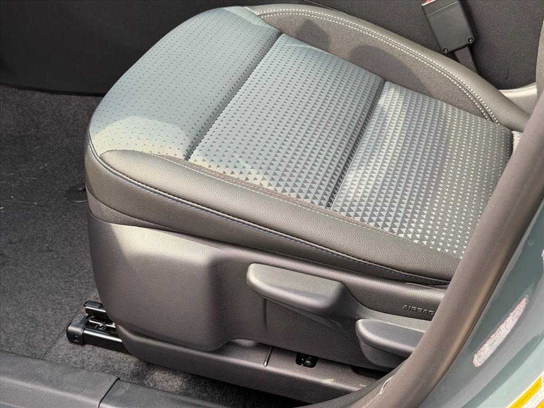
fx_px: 754
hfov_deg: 39.7
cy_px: 204
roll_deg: +1.6
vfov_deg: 30.3
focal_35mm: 48
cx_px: 272
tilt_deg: -34.5
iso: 50
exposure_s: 1/163
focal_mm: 6.76
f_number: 1.78
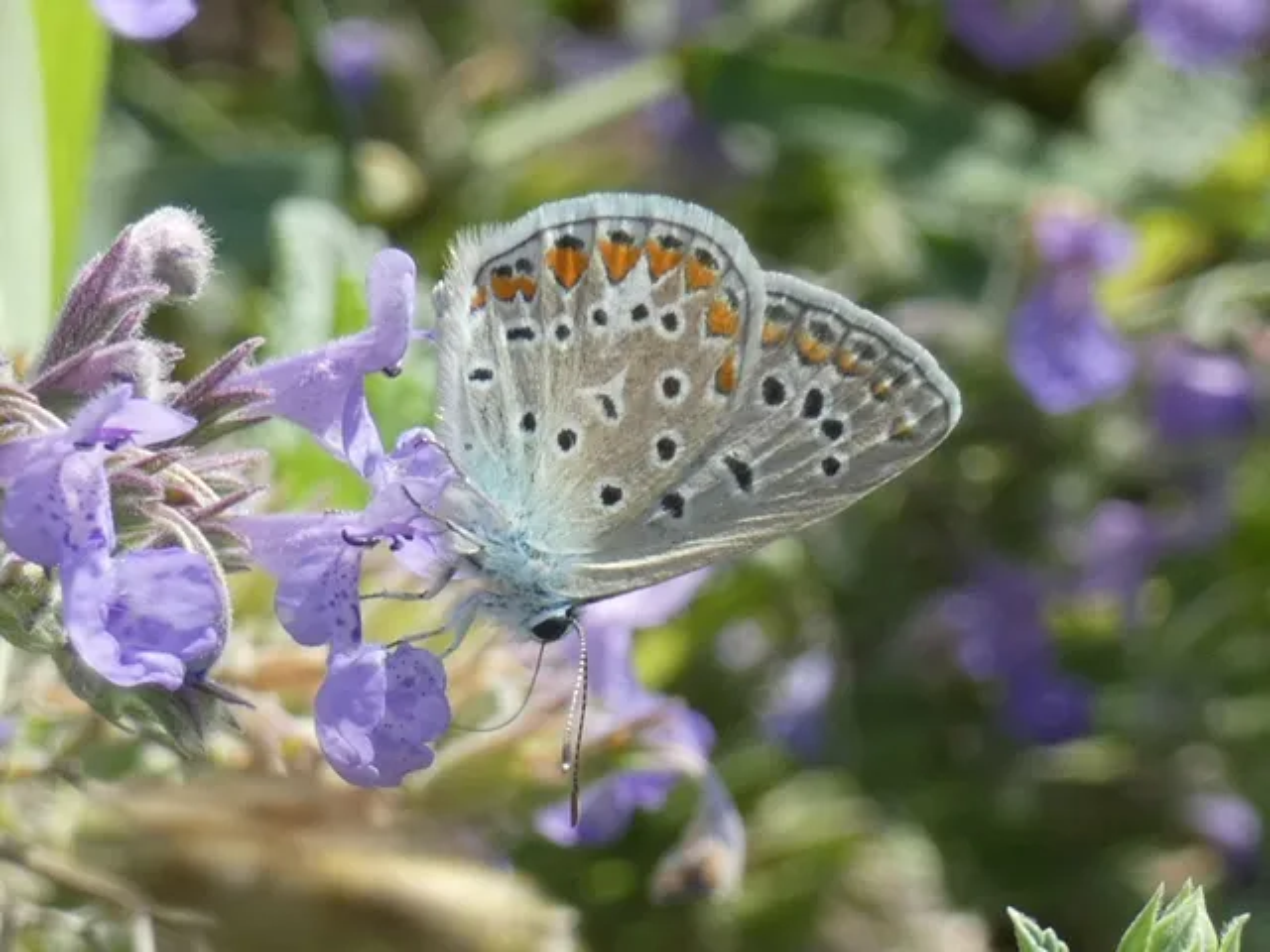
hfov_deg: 8.6
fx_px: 8402
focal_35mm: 229
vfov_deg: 6.5
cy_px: 476
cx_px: 635
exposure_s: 1/200
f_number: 5.5
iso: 80
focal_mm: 41.1
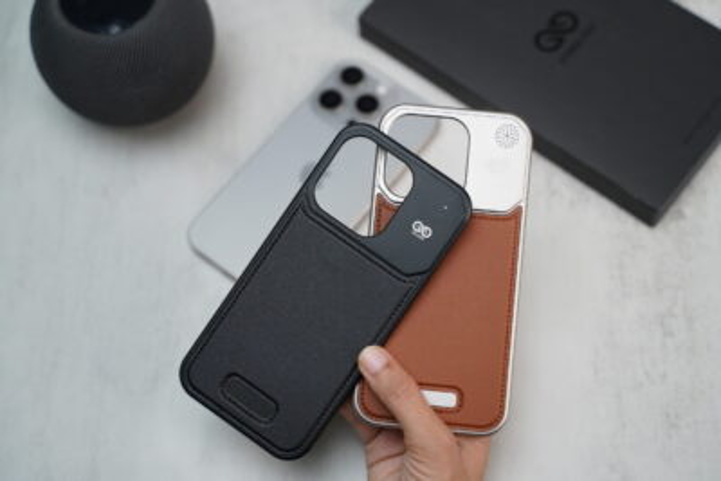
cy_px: 240
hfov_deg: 36.2
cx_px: 360
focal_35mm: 55
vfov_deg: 24.6
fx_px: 1102
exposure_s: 1/160
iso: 1600
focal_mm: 55
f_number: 3.2
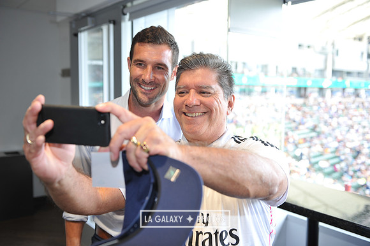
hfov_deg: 54.5
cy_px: 123
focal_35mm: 35
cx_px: 185
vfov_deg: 37.8
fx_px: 360
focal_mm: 35
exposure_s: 1/80
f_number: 3.5
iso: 250
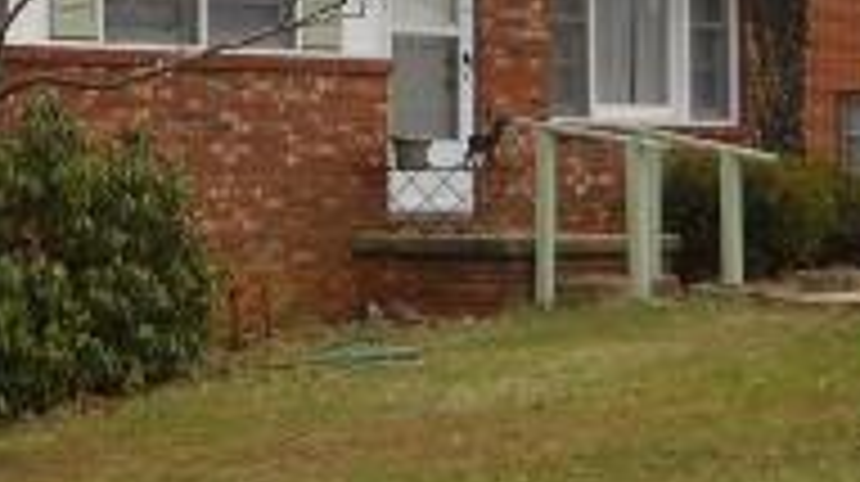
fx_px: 3417
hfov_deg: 14.0
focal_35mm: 150
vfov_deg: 8.0
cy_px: -158
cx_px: -81
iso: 64
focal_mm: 6.72
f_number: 3.1
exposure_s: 1/168
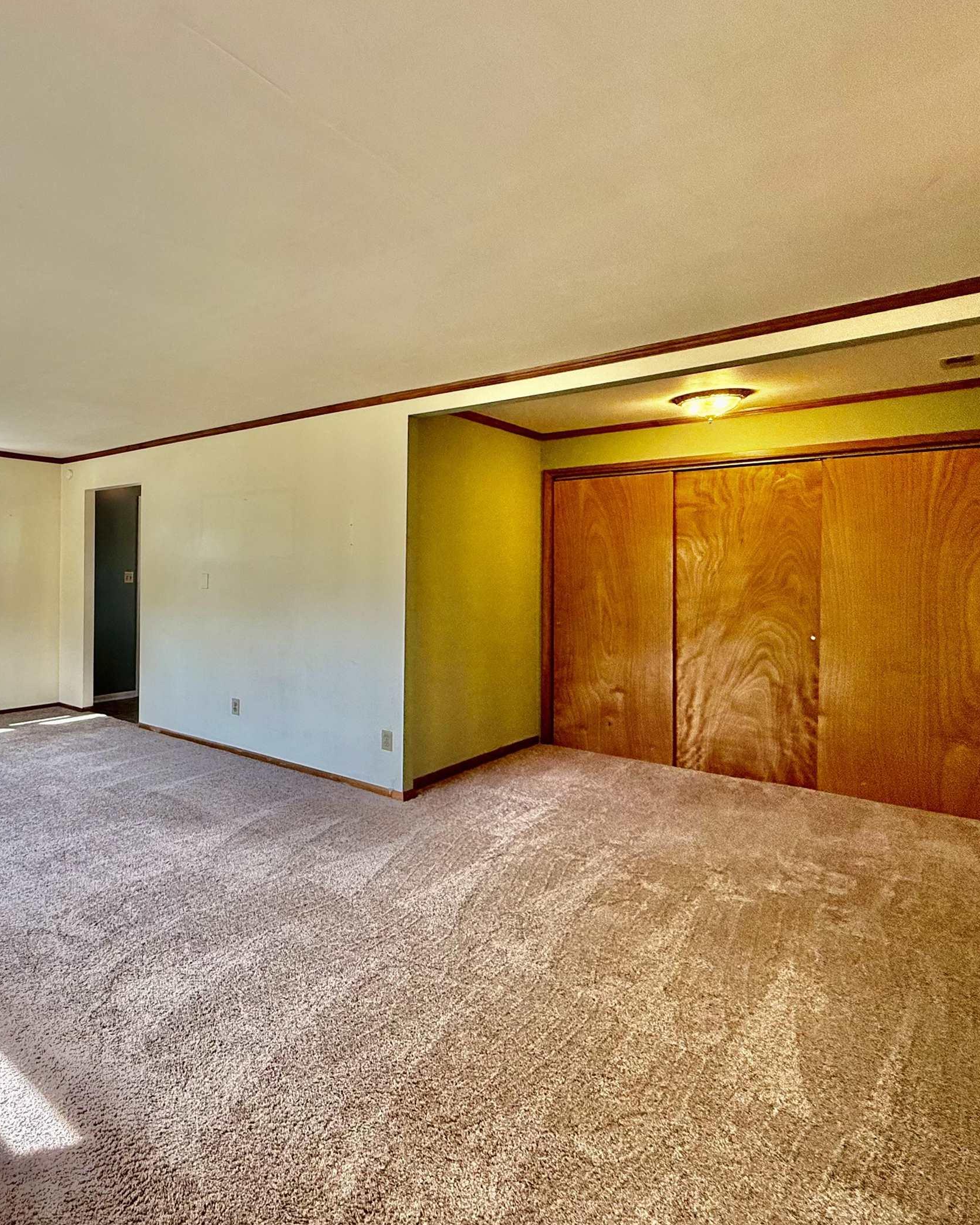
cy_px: 565
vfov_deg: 80.2
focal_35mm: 20
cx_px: 146
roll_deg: -0.4
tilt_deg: +1.5
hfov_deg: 60.4
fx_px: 725
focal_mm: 2.22
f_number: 2.2
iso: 125
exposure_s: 1/120
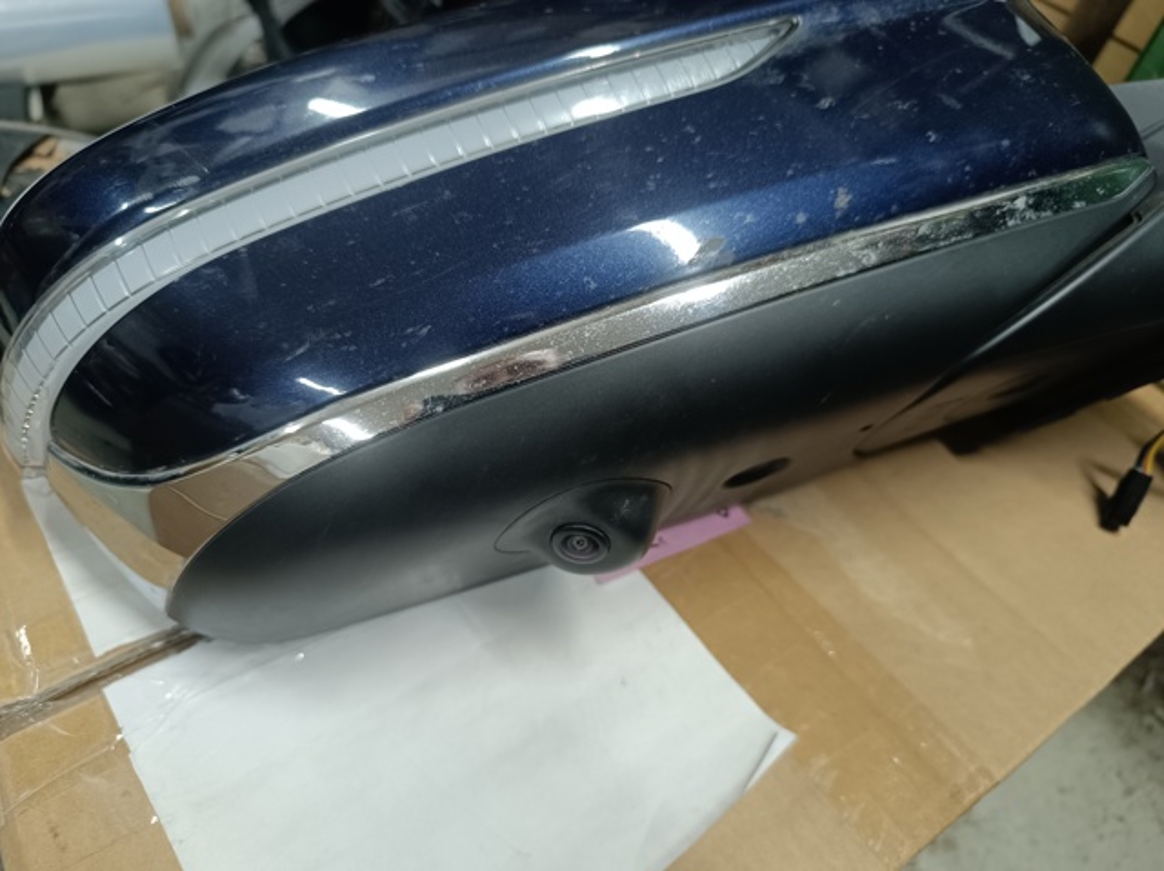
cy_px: 436
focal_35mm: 24
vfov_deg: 56.8
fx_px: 806
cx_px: 582
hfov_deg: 71.6
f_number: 1.65
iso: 795
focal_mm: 6.14
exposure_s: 1/50
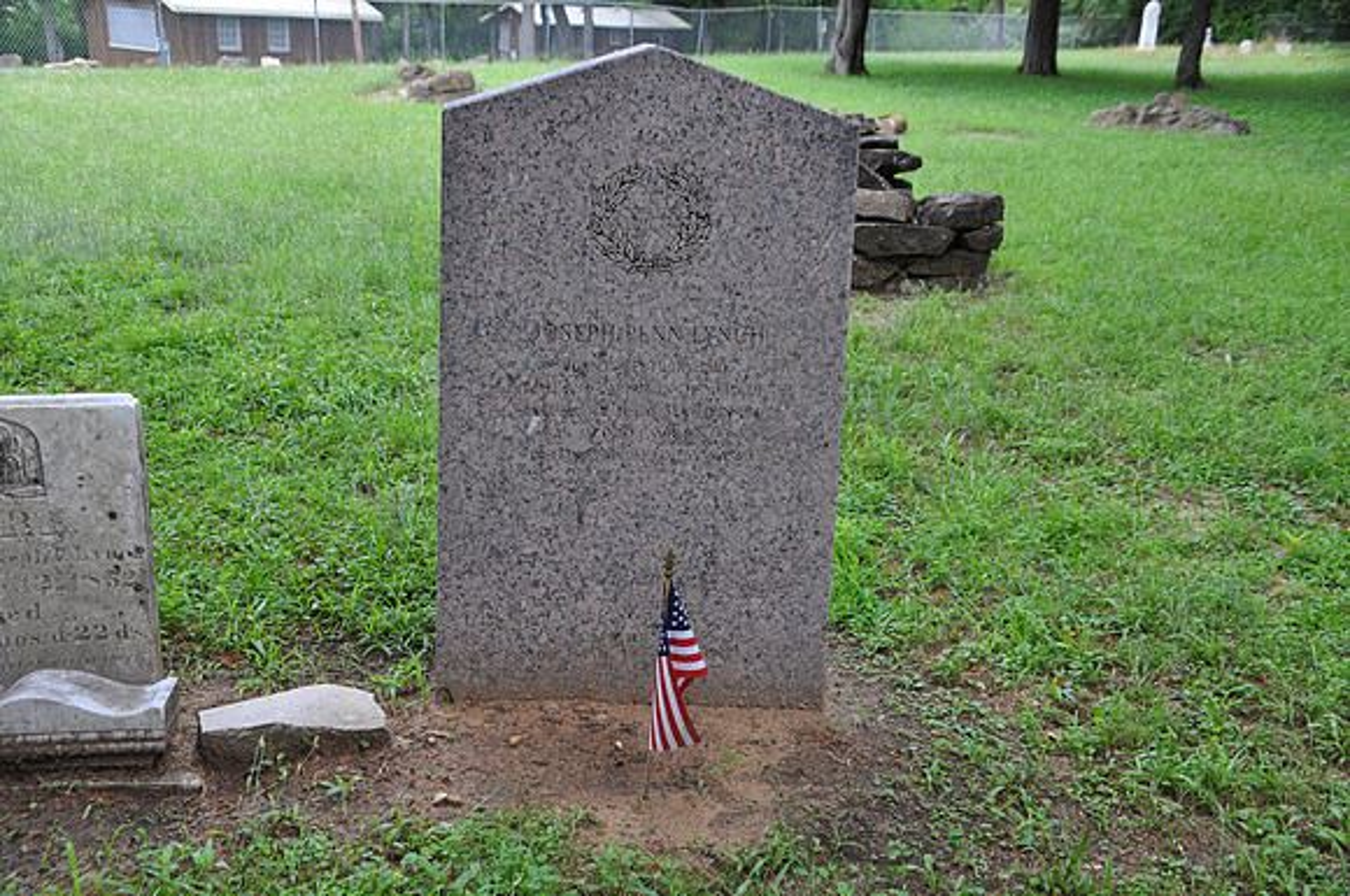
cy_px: 448
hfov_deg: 49.6
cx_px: 675
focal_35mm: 39
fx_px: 1460
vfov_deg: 34.1
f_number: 5.6
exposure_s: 1/125
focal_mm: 26
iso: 250
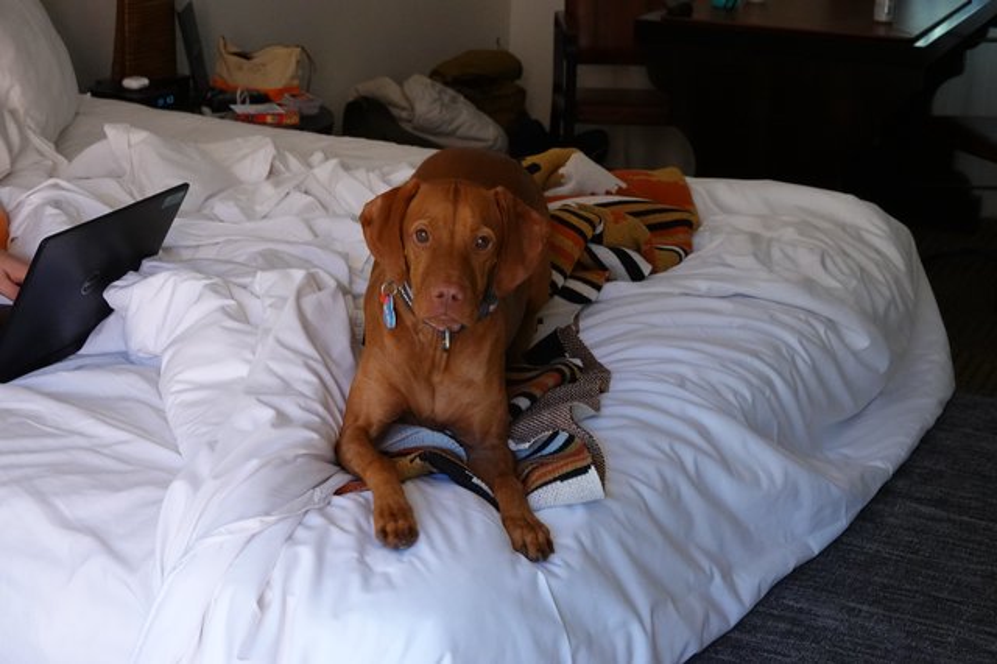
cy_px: 332
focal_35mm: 69
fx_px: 1910
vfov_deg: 19.7
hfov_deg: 29.3
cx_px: 498
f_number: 4
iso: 2000
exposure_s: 1/125
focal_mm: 25.34
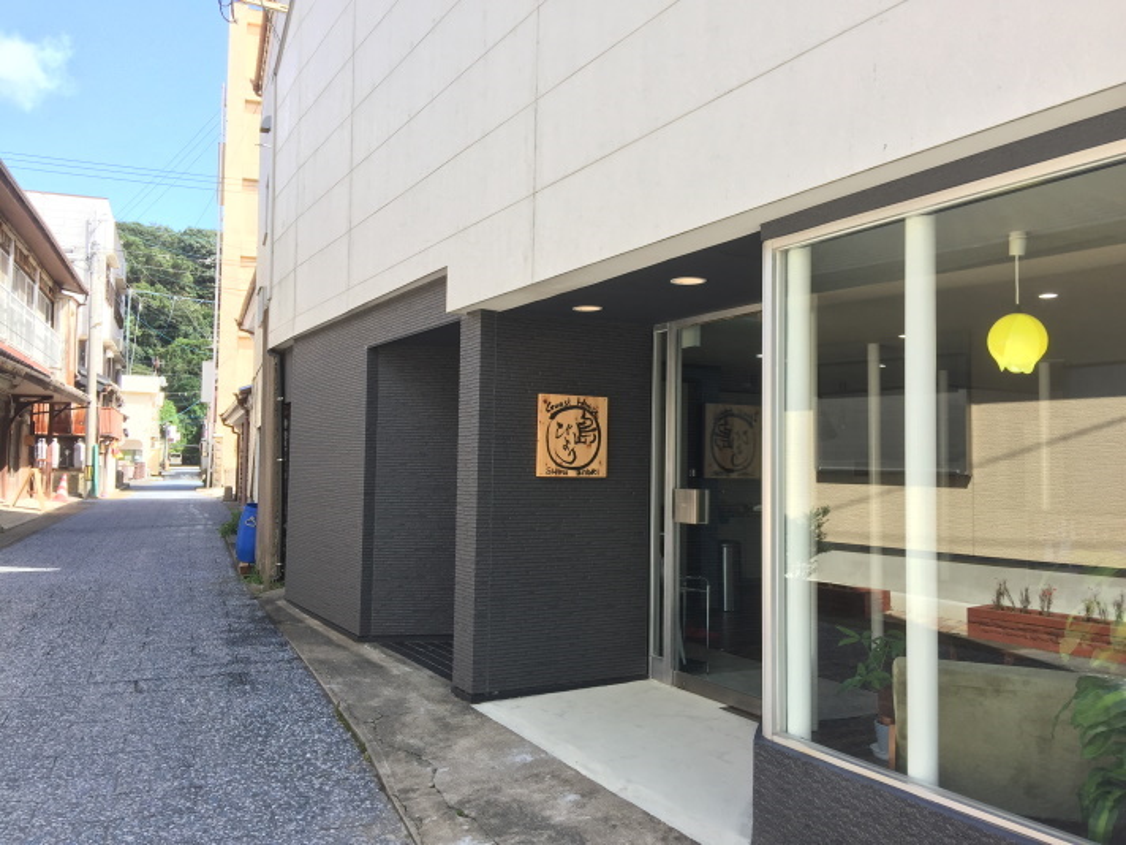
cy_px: 422
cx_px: 563
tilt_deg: +3.5
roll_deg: -2.6
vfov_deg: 48.2
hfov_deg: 61.7
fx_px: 943
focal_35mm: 29
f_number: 2.2
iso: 32
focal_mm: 4.15
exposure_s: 1/370
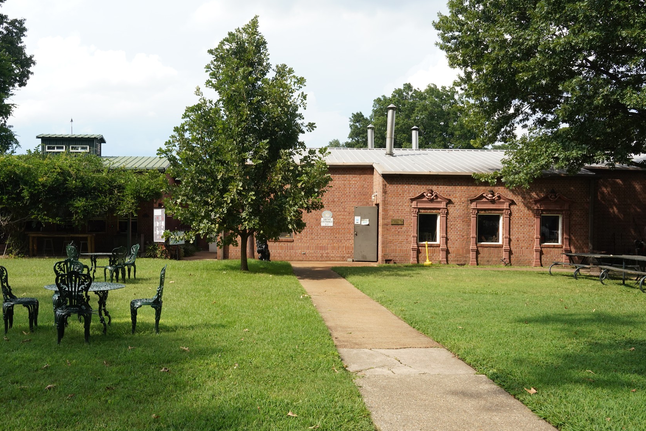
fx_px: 628
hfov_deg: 54.3
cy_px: 229
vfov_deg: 37.8
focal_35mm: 35
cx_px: 286
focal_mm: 29
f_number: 14
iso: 800
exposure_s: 1/100
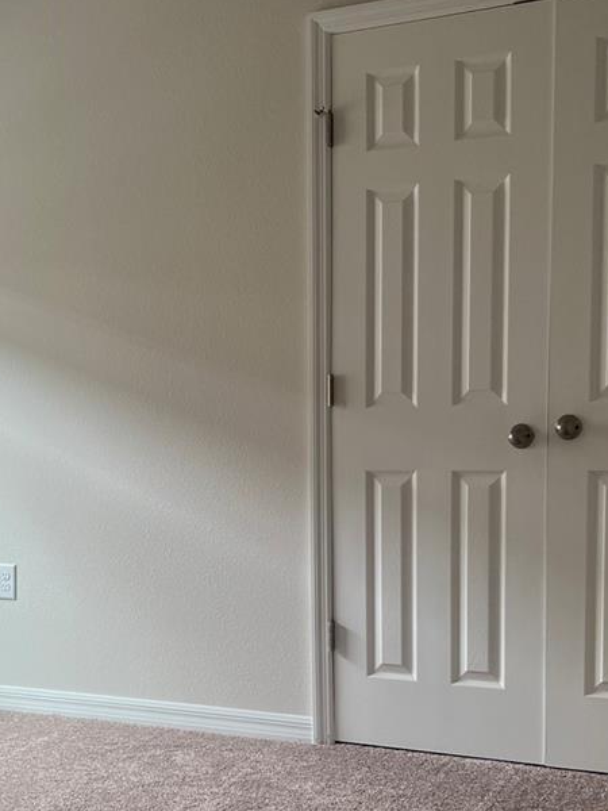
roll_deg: +1.9
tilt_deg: -5.0
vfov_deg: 36.4
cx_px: 176
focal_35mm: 52
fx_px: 1218
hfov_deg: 27.8
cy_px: 543
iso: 80
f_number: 1.5
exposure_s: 1/120
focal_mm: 5.7
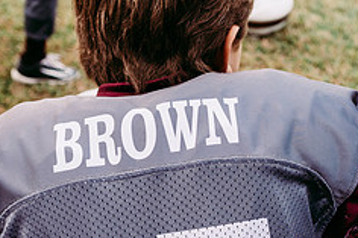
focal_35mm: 59
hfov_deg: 33.4
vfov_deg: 22.9
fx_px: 586
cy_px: 160
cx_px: 261
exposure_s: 1/400
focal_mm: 24
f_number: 3.5
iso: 160
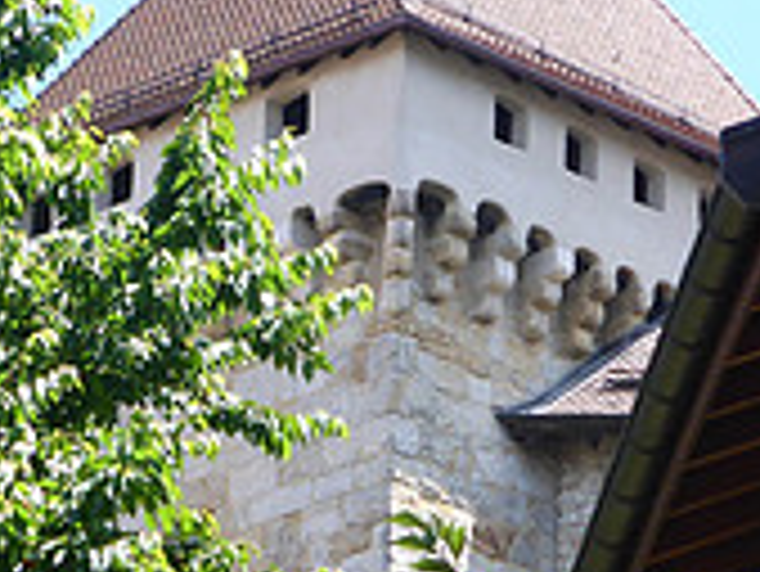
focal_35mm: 254
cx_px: 319
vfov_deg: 5.9
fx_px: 5581
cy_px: 245
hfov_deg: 7.8
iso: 100
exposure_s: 1/200
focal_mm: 12.5
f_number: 5
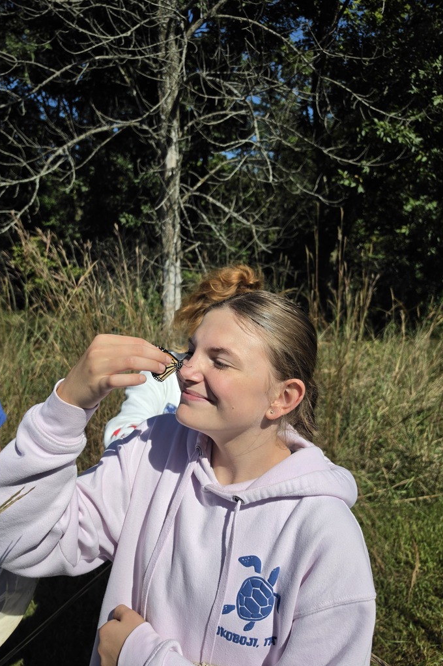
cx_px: 199
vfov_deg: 73.8
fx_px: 443
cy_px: 333
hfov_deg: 53.0
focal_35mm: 24
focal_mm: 6.5
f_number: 1.4
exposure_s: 1/7939
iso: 40
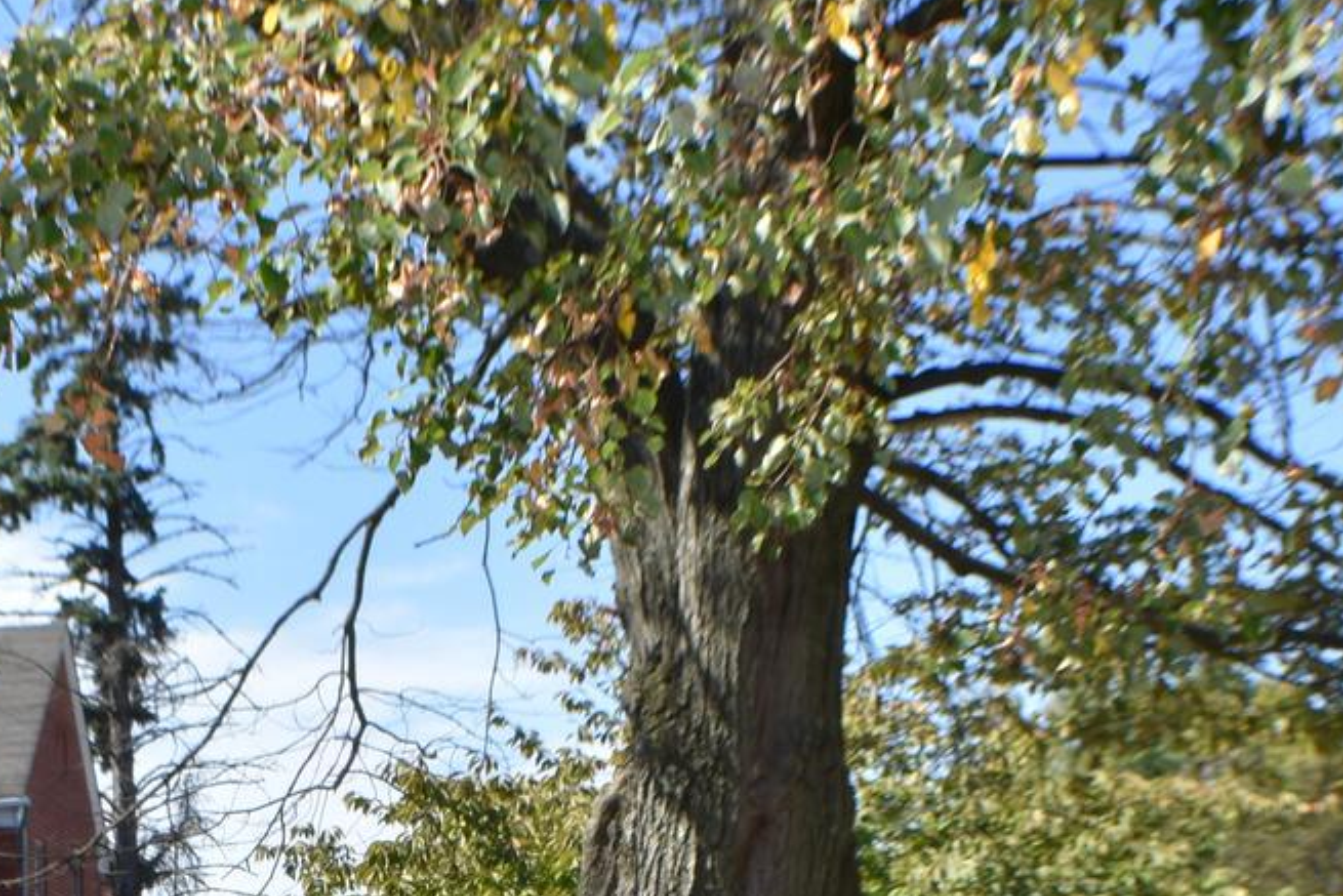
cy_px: 1030
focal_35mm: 127
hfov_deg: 16.1
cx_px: 330
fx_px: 4722
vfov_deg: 10.7
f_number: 7.1
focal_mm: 27
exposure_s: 1/200
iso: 100
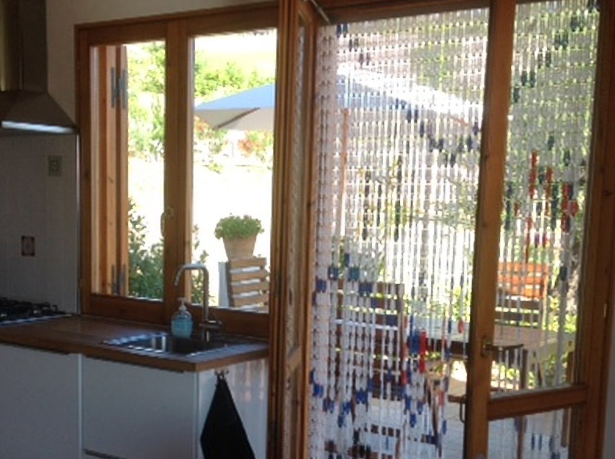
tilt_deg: -7.0
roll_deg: -3.3
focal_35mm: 57
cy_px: 313
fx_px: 1011
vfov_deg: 25.4
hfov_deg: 33.7
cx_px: 229
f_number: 2.4
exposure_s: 1/180
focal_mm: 4.28
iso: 50
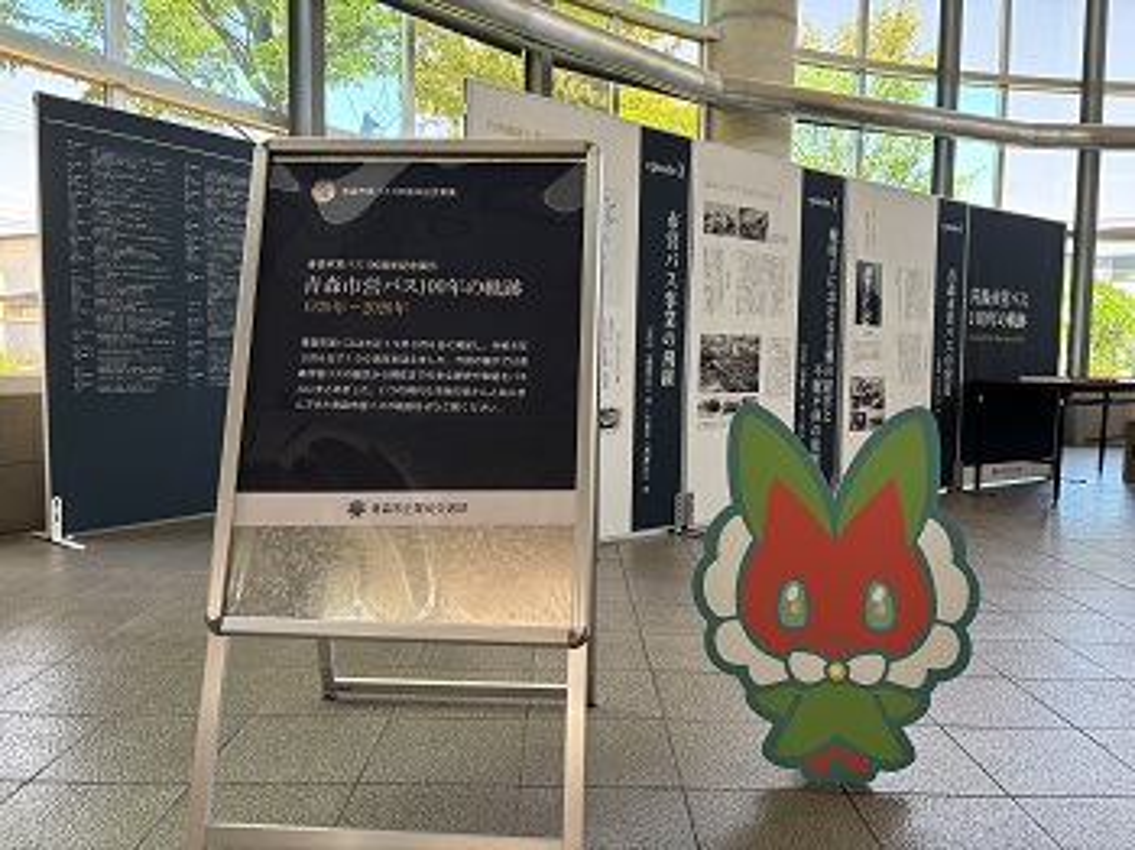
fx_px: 852
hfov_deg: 67.3
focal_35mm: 26
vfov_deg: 53.0
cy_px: 425
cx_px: 568
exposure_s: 1/110
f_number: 1.6
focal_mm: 5.96
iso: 125
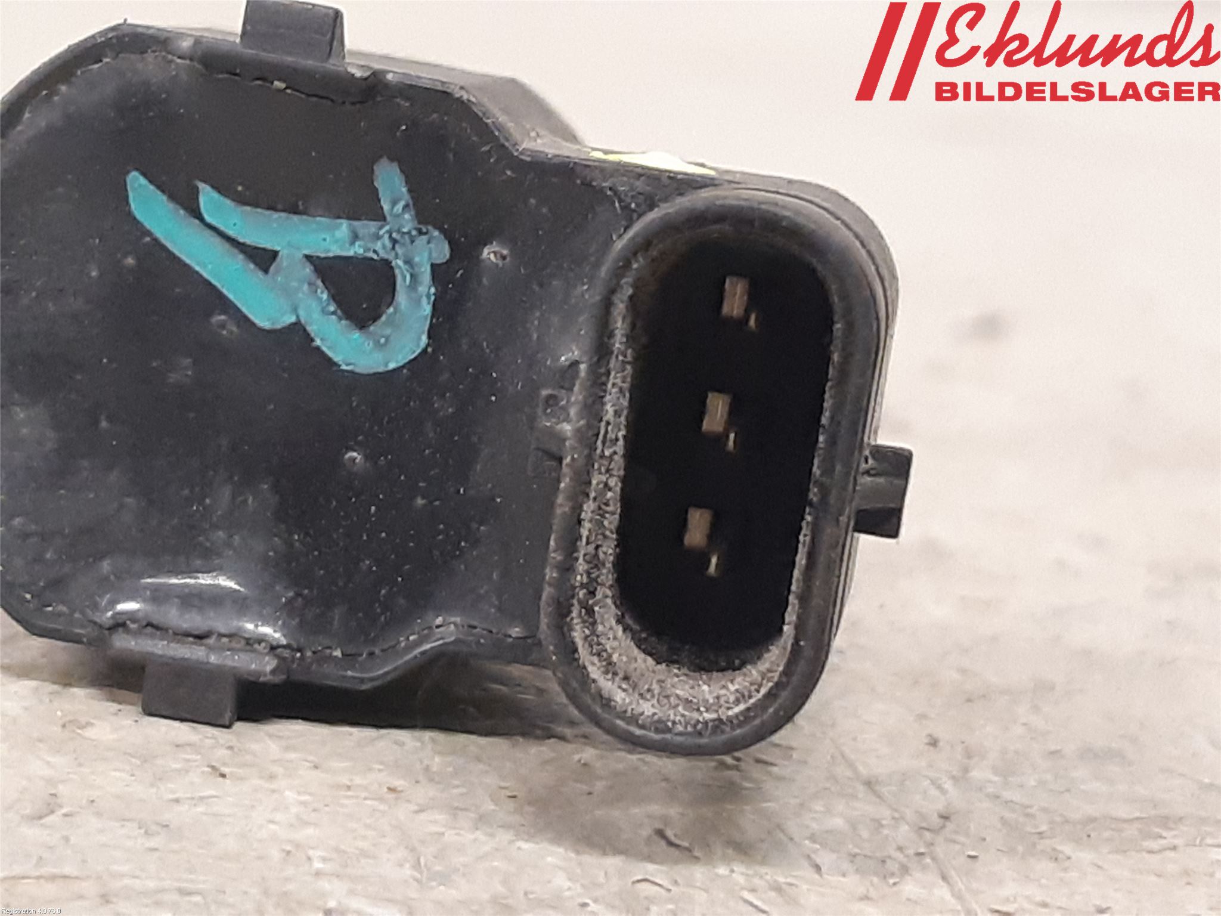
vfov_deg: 53.1
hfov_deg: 67.3
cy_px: 458
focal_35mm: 26
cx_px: 610
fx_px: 917
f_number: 1.7
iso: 250
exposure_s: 1/25
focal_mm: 3.93
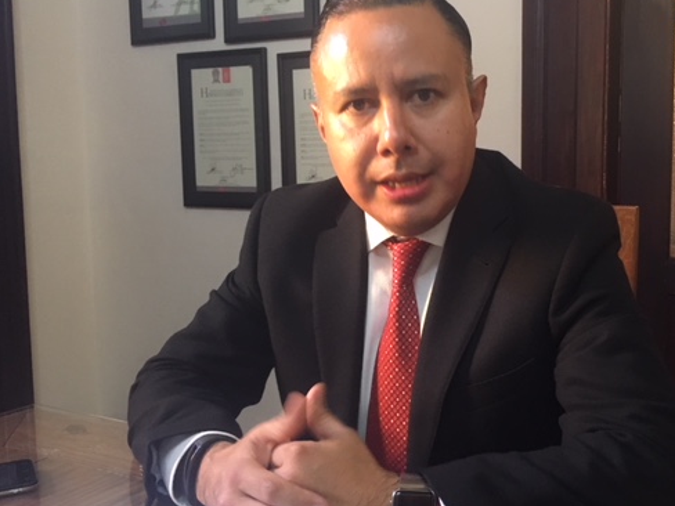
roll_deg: +0.0
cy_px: 246
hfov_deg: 48.3
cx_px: 437
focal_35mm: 38
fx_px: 741
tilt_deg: -5.9
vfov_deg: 37.7
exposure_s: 1/20
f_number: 2.2
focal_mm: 4.15
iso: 200
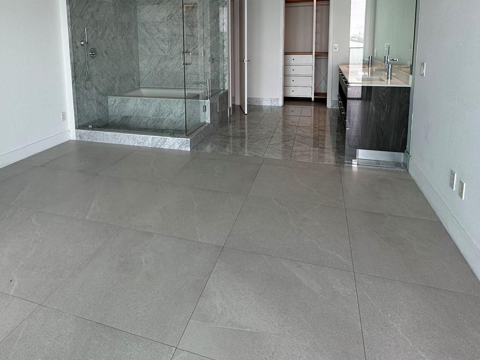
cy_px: 85
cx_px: 193
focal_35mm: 25
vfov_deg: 52.2
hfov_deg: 68.7
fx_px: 347
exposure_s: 1/147
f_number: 2.2
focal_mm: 2.22
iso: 40
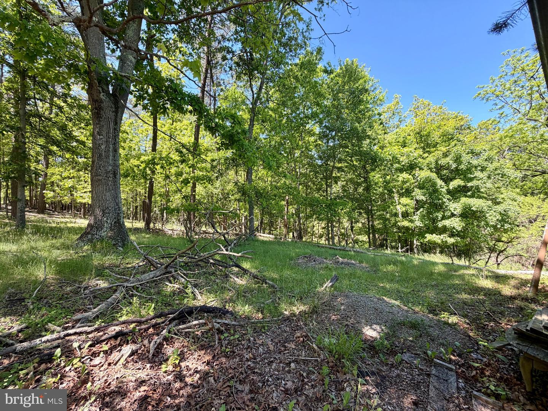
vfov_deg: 85.7
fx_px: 222
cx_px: 274
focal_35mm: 14
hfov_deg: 102.1
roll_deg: +1.8
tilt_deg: +2.9
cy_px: 206
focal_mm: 2.22
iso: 40
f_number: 2.2
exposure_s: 1/182
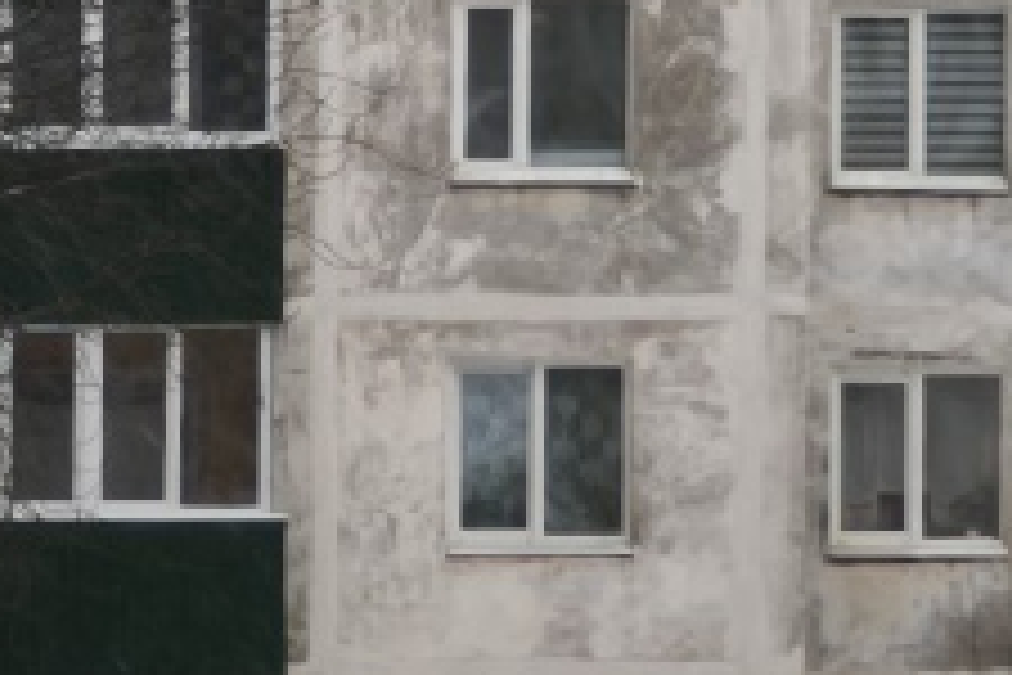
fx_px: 16922
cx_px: 1091
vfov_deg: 2.3
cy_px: -950
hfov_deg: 3.4
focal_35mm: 602
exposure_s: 1/208
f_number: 1.9
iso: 50
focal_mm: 7.1
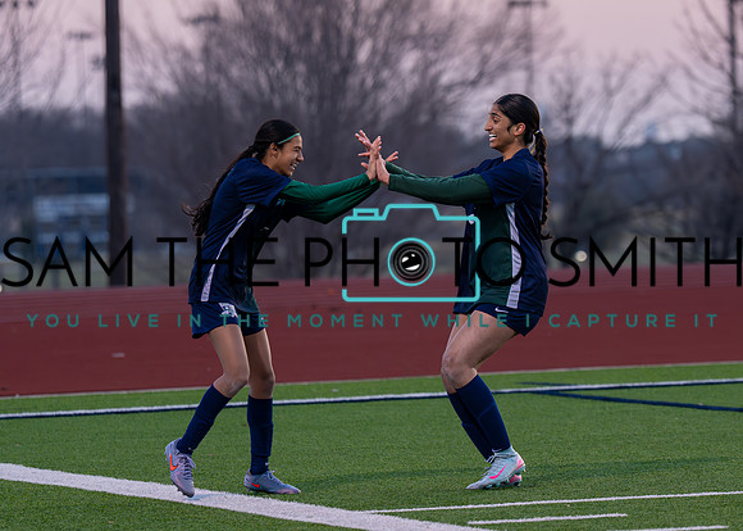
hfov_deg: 7.6
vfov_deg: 5.5
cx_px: 433
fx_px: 5566
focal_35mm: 264
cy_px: 232
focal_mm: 142
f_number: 2.8
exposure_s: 1/1000
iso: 1250
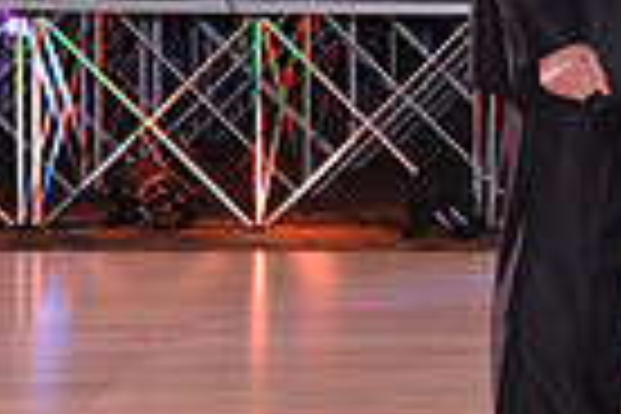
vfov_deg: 6.8
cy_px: -43
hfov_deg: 9.7
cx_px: 1125
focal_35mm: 202
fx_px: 3484
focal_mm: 48
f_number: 4.5
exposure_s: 1/250
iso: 2000
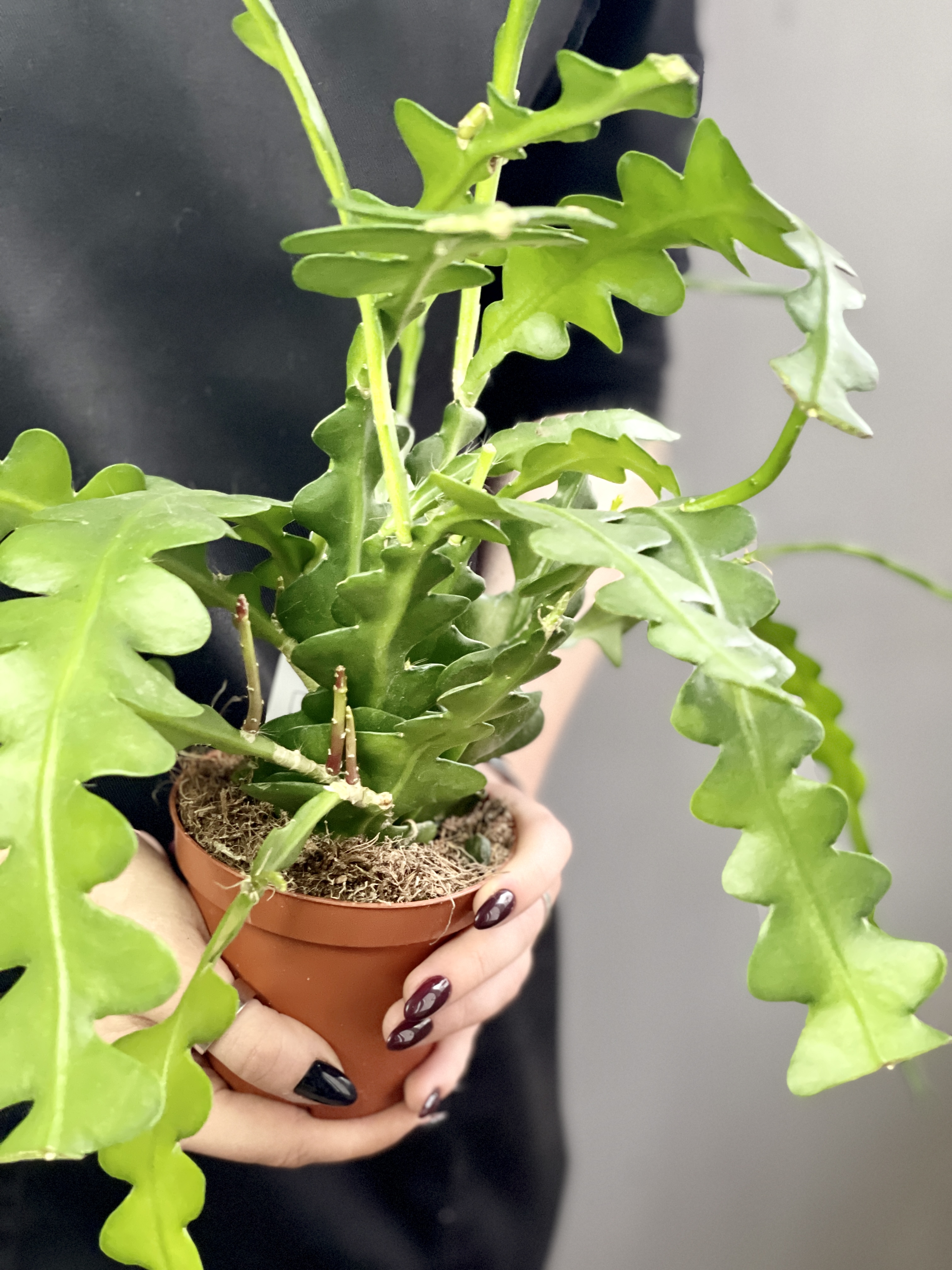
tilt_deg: -20.1
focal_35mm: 64
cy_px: 635
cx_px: 476
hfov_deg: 22.9
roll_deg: -5.2
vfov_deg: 30.3
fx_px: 2347
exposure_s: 1/35
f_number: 2.2
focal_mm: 7.5
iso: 400
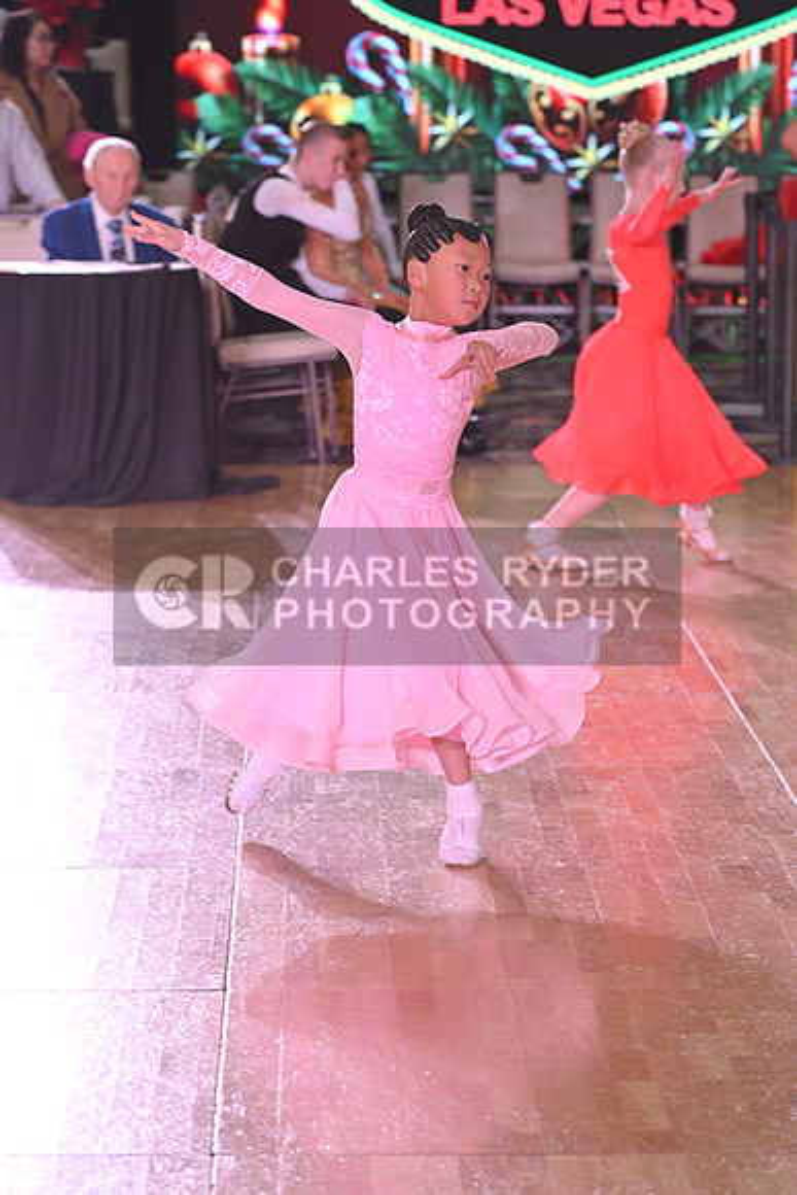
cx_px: 398
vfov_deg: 15.2
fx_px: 4480
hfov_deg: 10.2
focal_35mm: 135
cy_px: 598
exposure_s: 1/320
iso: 2500
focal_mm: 135
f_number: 5.6
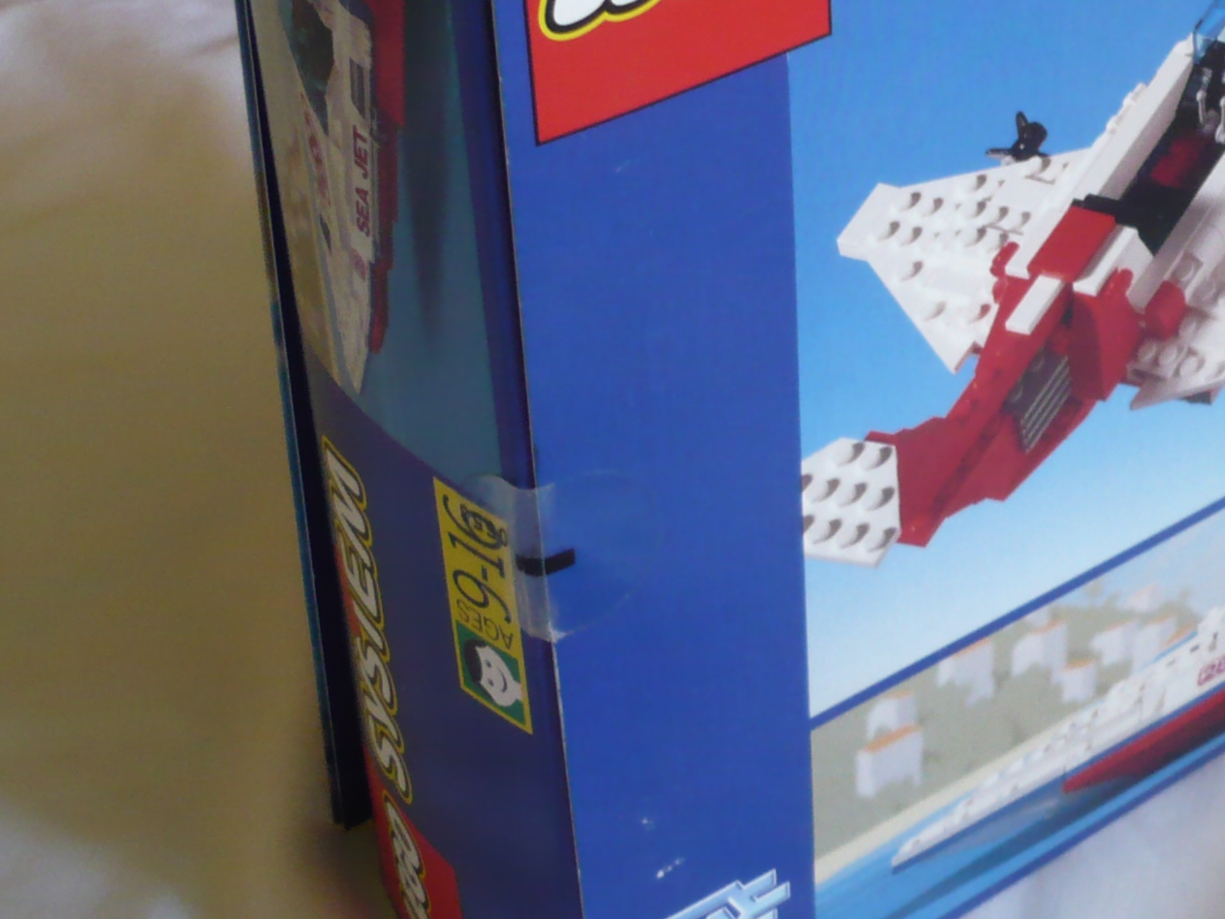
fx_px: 2760
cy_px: 183
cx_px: 1031
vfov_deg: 18.7
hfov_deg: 24.5
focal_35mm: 78
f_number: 2.8
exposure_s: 1/25
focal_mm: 5.8
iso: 200
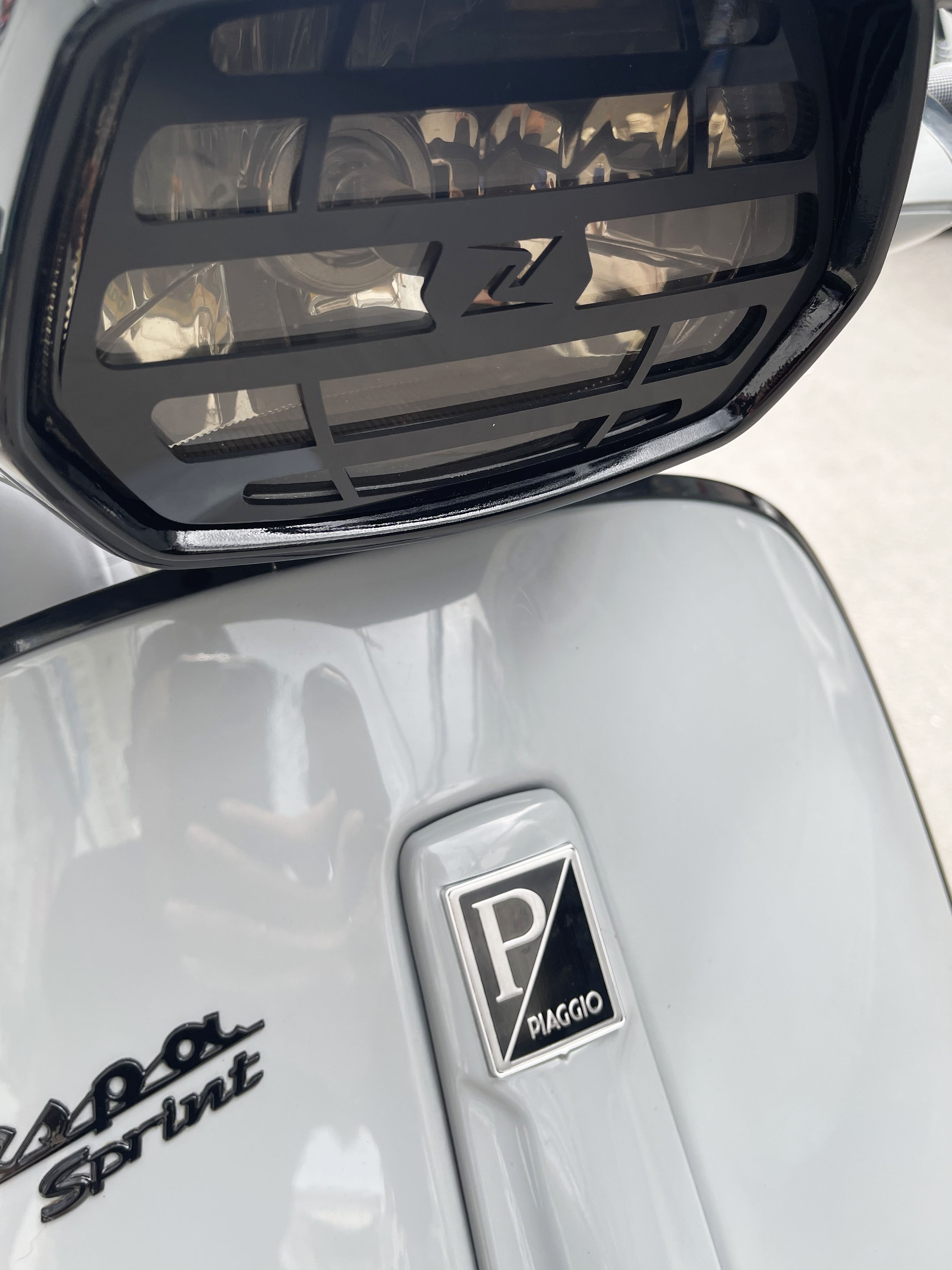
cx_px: 437
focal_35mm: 29
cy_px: 591
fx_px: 1063
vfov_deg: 61.6
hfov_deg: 48.2
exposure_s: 1/480
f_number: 1.6
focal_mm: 5.1
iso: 32
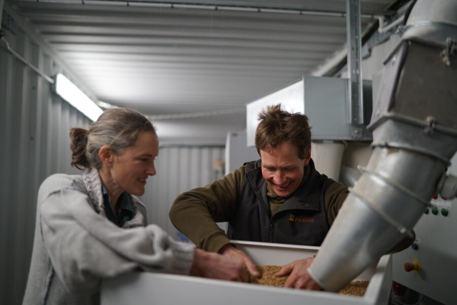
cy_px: 152
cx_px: 228
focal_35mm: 35
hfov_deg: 54.4
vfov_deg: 37.9
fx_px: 444
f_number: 1.4
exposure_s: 1/400
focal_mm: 35
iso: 800
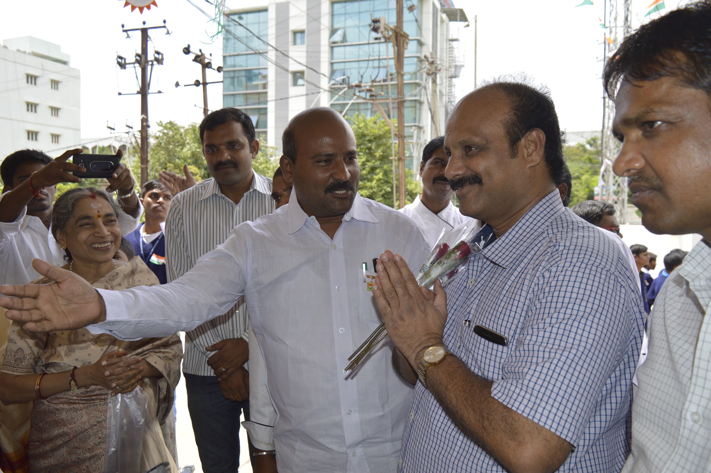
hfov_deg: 62.0
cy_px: 236
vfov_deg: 43.5
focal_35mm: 30
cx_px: 356
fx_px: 592
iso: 100
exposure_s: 1/200
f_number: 5
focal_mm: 20
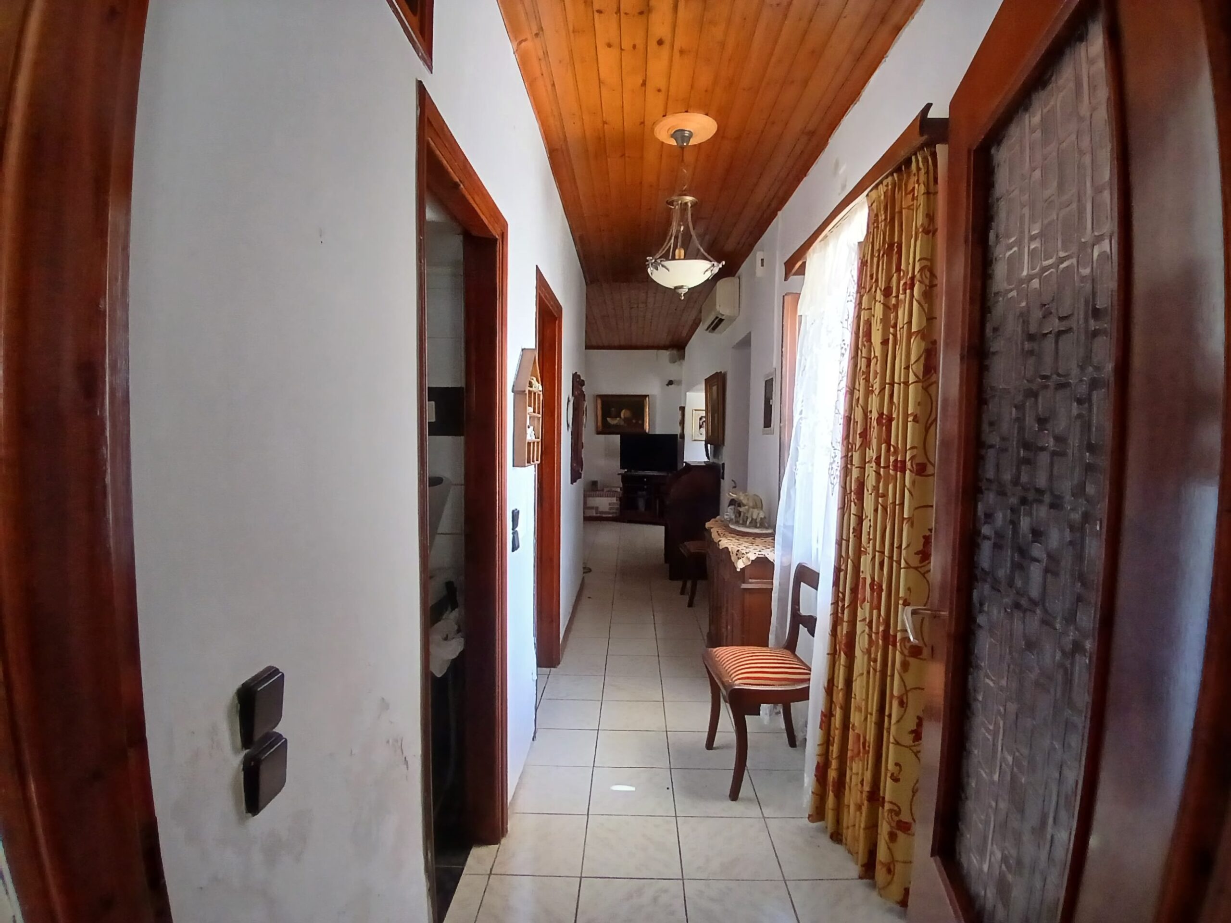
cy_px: 462
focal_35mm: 17
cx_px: 616
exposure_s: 1/33.3
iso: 125
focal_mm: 1.4
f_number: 2.2
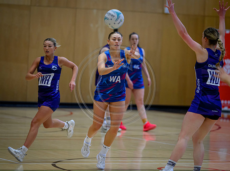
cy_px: 86
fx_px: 1421
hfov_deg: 9.3
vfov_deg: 6.9
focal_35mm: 215
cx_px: 113
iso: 4000
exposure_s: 1/1000
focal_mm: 200
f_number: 3.5
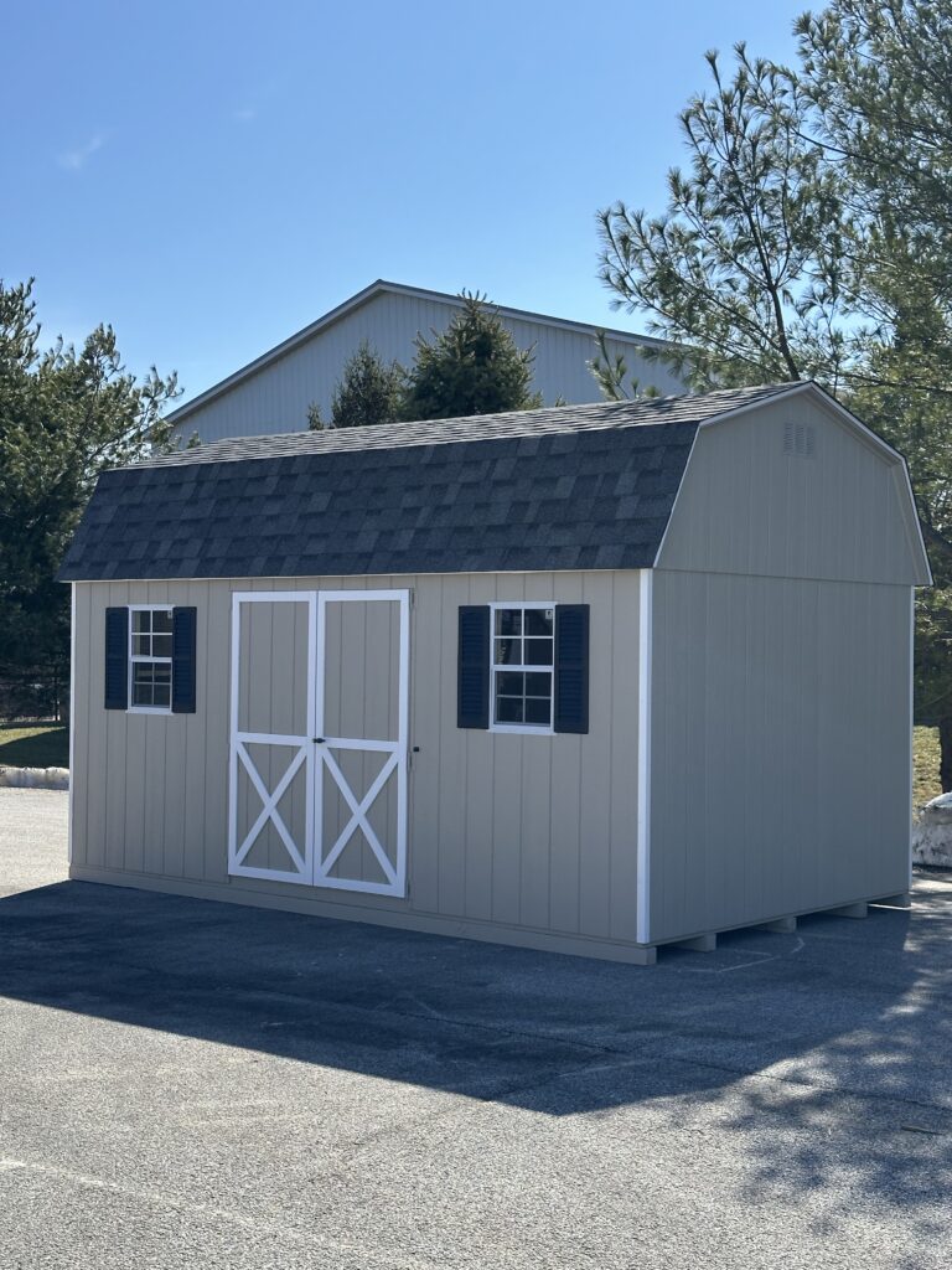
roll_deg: +0.8
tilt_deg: +2.3
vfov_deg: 39.7
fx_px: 1760
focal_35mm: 48
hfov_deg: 30.3
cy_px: 635
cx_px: 476
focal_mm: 6.86
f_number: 1.78
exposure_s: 1/4016
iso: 64
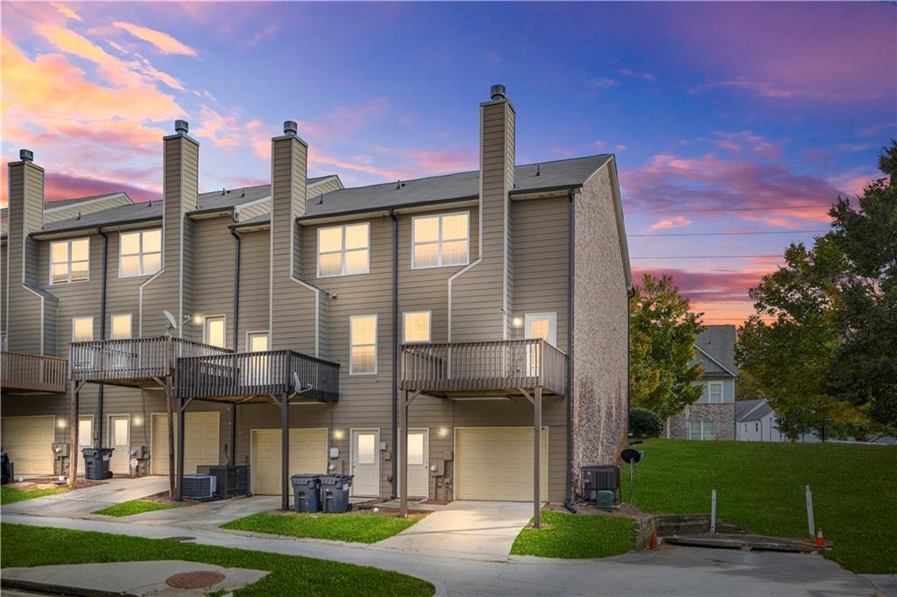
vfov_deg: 44.9
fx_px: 722
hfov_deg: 63.7
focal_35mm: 29
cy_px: 298
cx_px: 448
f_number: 8
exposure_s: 1/400
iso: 320
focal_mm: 29
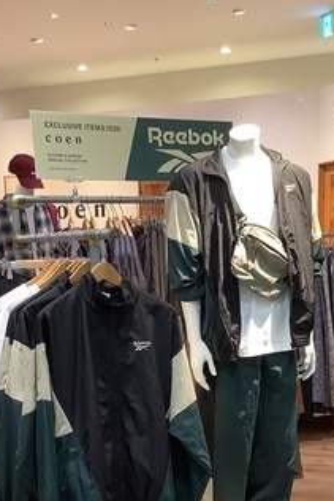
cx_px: 148
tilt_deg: -10.0
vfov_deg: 38.0
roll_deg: +0.4
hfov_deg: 26.5
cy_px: 368
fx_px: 709
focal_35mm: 51
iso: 125
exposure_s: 1/50
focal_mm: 3.3
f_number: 2.4
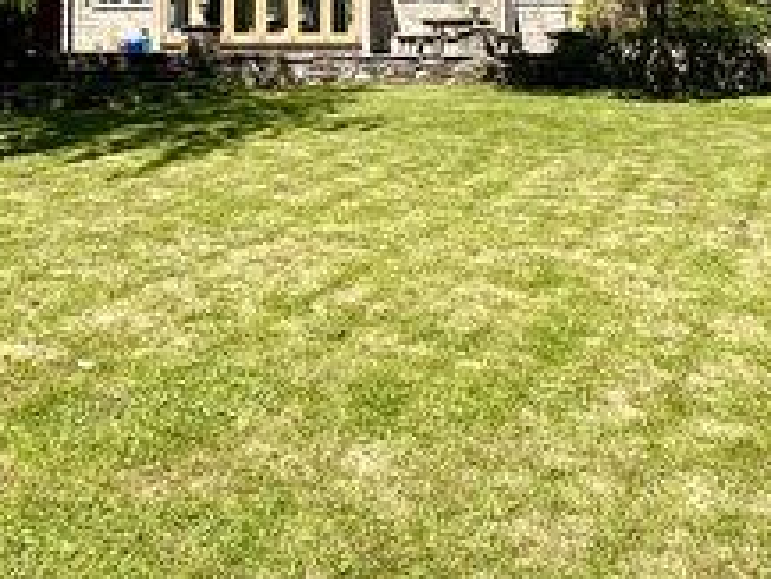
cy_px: -62
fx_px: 936
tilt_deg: +3.6
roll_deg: +0.1
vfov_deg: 30.6
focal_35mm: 42
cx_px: 409
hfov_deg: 44.7
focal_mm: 1.57
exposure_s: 1/1155
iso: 32
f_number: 1.8
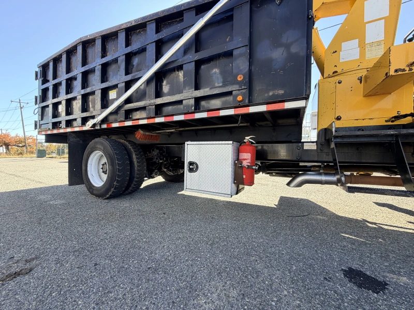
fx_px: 167
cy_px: 155
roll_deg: -0.1
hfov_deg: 102.1
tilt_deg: -1.0
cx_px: 207
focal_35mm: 14
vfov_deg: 85.7
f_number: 2.2
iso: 50
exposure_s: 1/315
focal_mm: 2.22
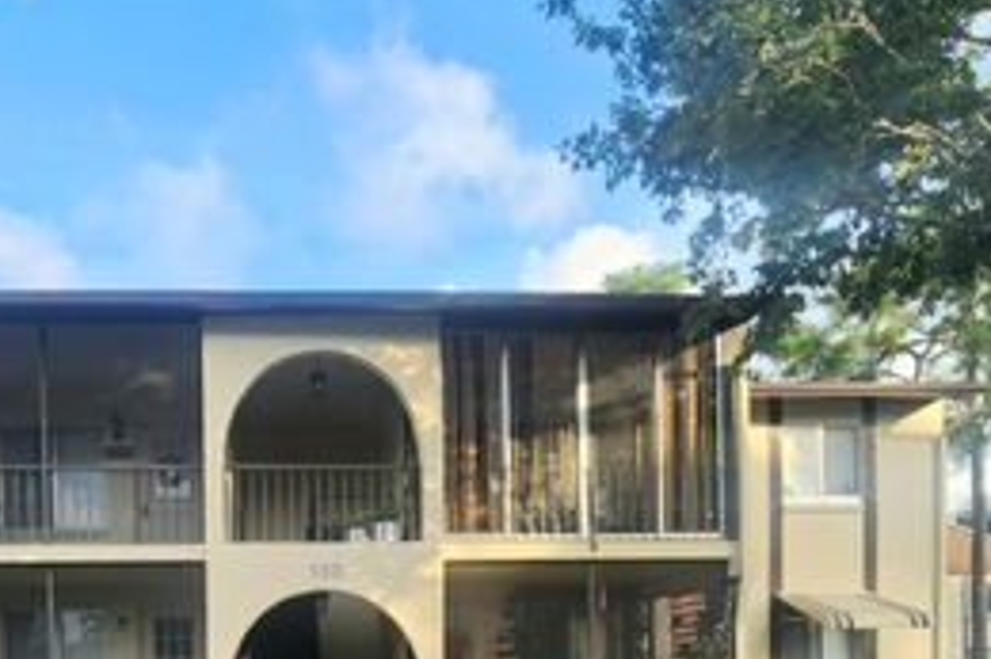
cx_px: 309
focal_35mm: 26
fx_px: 715
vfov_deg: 42.0
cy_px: 676
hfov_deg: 67.0
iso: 50
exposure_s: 1/400
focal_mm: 2.2
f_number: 2.2
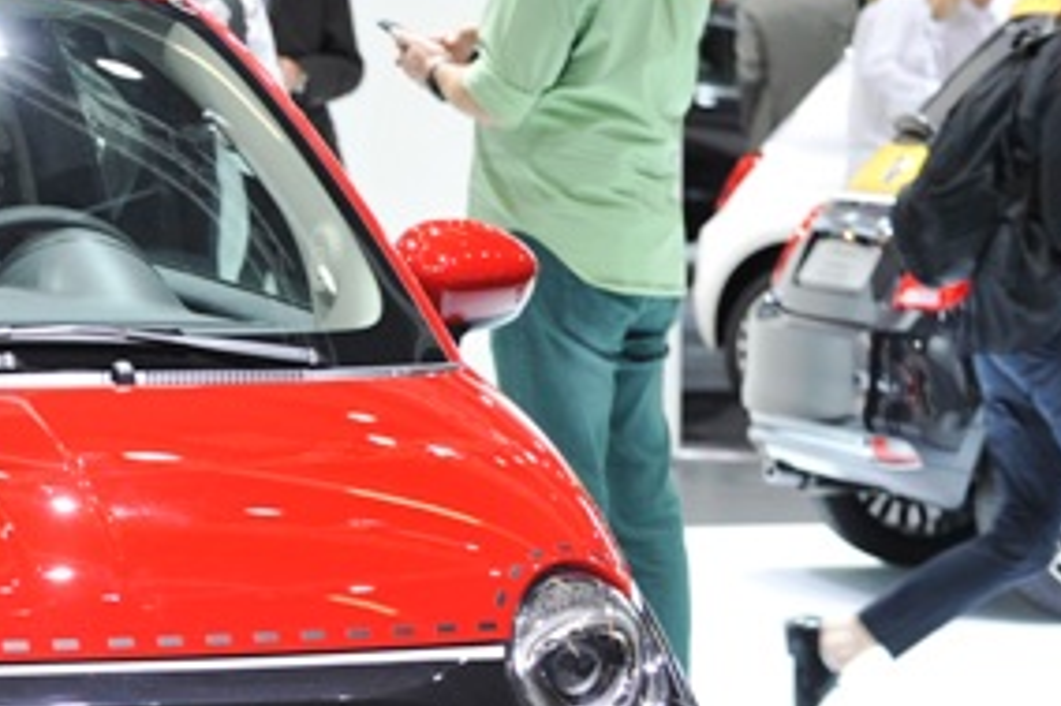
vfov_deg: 7.4
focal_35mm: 185
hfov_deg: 11.0
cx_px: -49
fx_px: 5449
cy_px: 575
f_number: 5
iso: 500
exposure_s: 1/160
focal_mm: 82
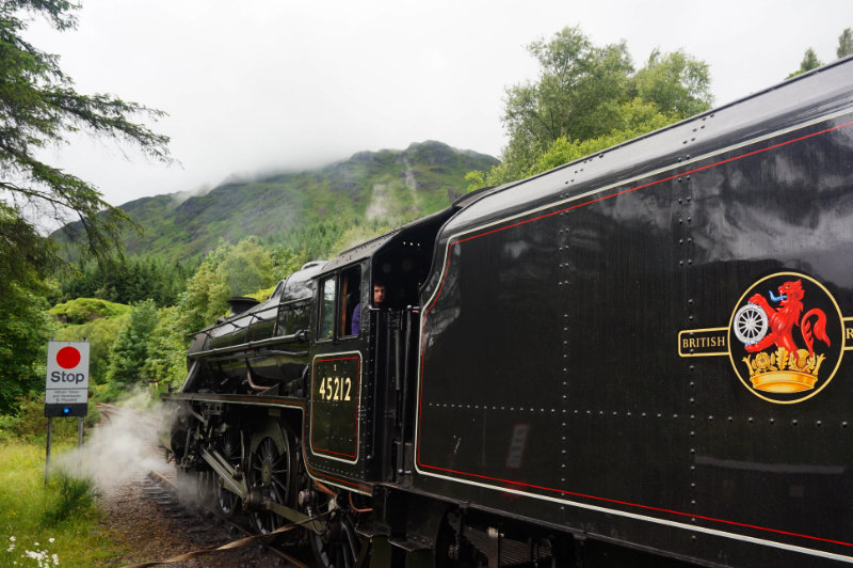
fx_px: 746
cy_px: 284
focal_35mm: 32
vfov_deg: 41.6
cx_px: 426
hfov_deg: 59.5
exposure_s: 1/60
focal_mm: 21
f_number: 6.3
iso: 100
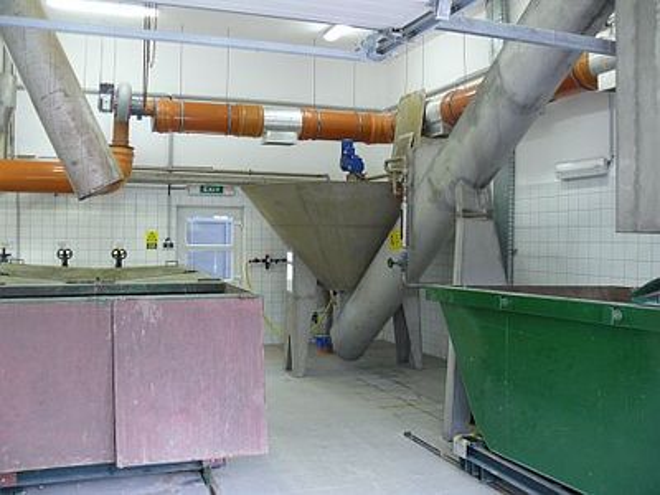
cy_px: 248
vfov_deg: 40.7
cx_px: 330
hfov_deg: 52.6
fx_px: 667
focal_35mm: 35
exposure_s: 1/30
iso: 200
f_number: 2.8
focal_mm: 7.4
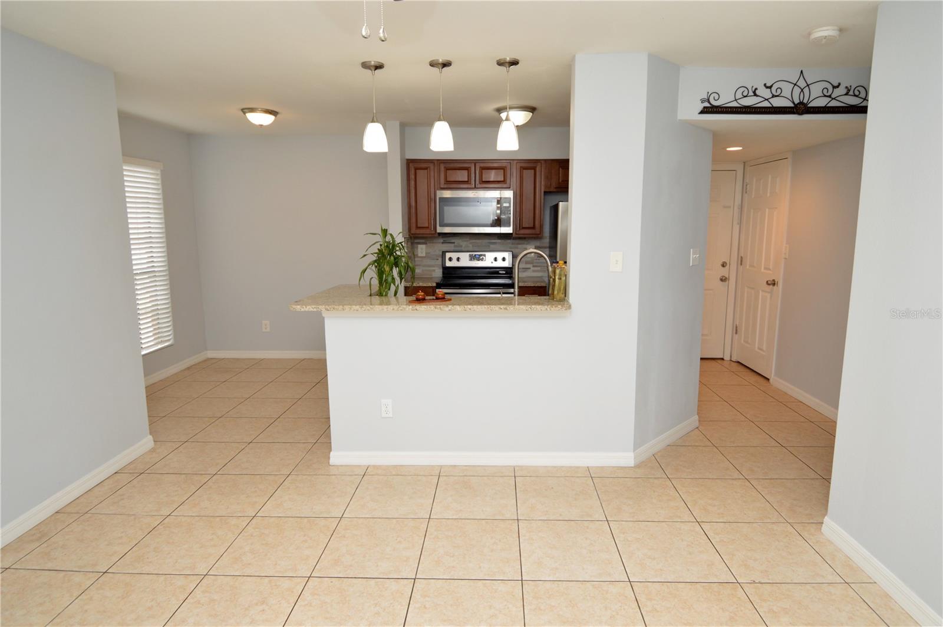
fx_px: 471
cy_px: 314
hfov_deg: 90.1
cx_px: 472
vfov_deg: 67.3
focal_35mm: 18
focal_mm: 12
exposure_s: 1/60
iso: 400
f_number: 4
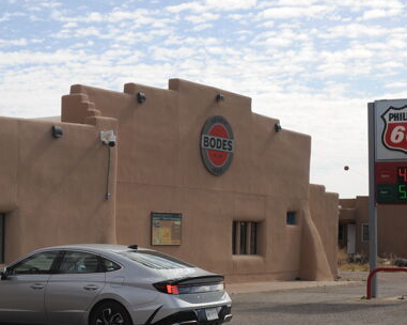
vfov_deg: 22.1
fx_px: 830
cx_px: 87
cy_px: 177
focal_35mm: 69
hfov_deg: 27.1
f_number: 7.1
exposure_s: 1/800
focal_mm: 35
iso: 200
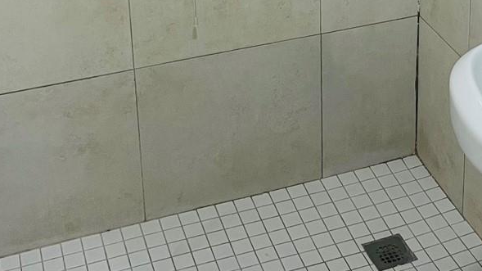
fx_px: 984
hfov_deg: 27.2
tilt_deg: -19.7
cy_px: -115
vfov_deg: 14.7
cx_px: 349
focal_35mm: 77
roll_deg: +0.3
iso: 125
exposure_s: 1/60
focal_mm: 5.7
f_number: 1.5
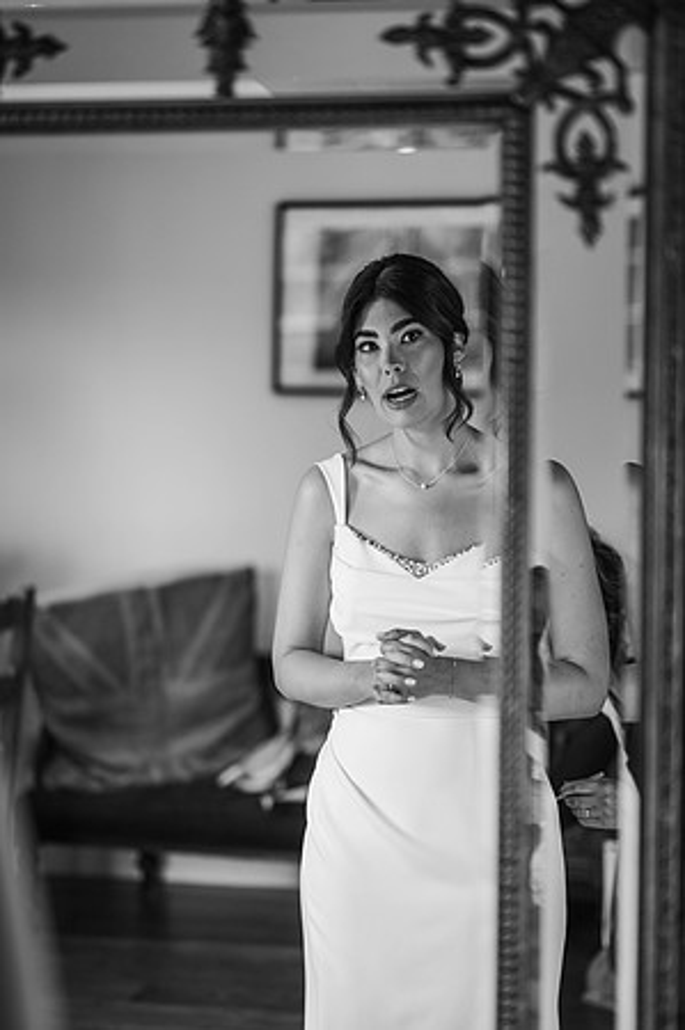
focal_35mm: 85
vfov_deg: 23.9
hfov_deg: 16.0
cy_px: 515
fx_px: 2431
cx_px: 342
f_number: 1.8
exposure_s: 1/200
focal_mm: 85
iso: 280
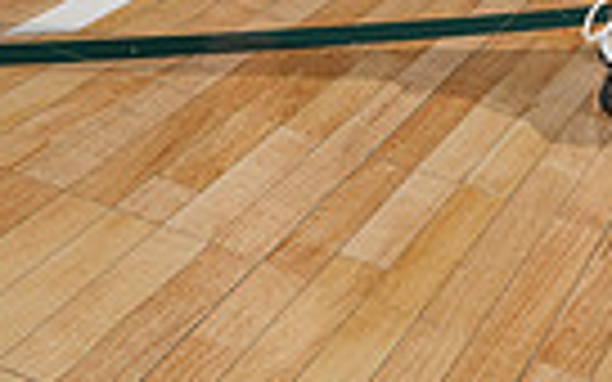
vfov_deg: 10.9
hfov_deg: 20.3
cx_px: 504
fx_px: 1685
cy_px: -553
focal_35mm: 101
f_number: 7.1
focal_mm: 30
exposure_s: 1/250
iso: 320
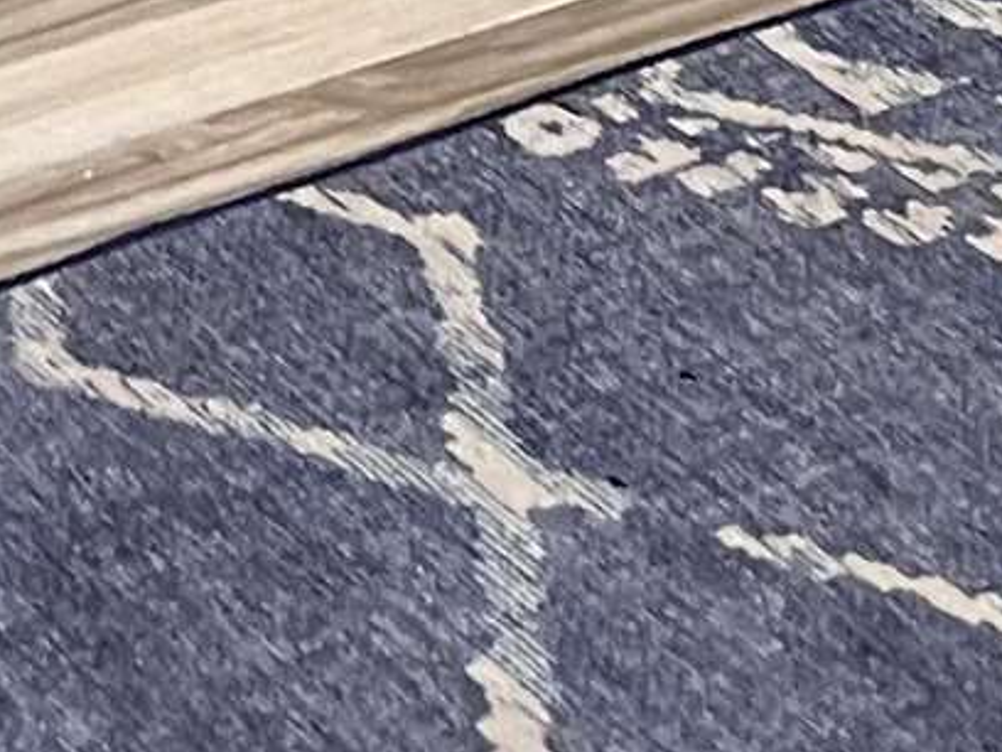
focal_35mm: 196
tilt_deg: -12.8
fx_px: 5673
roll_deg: +0.4
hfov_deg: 9.7
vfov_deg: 6.6
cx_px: -656
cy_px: -1796
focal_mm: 5.7
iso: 250
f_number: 1.5
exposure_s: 1/60
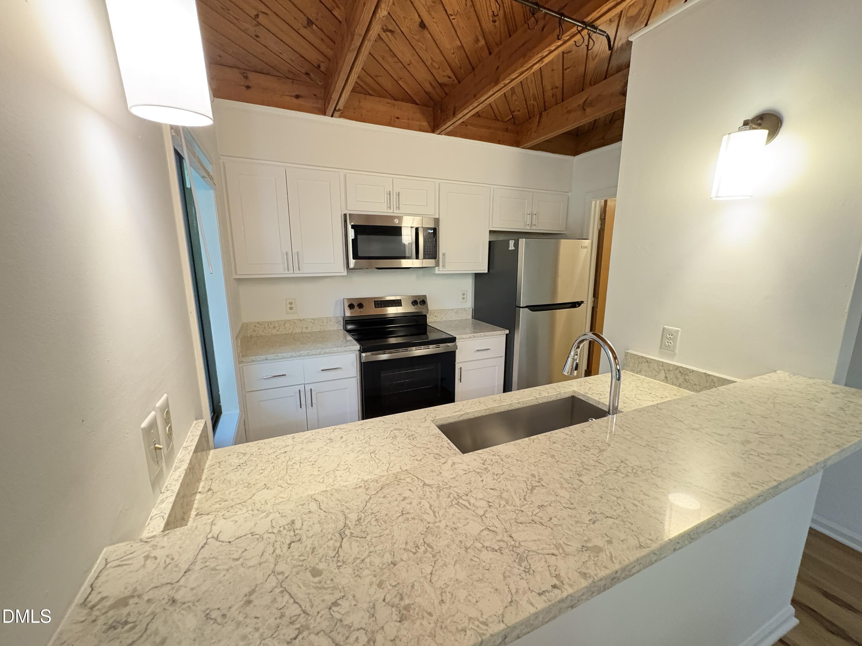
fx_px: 349
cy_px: 323
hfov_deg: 102.1
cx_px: 431
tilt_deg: -10.4
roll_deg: +0.6
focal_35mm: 14
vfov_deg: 85.7
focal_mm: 2.22
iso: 1000
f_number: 2.2
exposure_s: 1/40
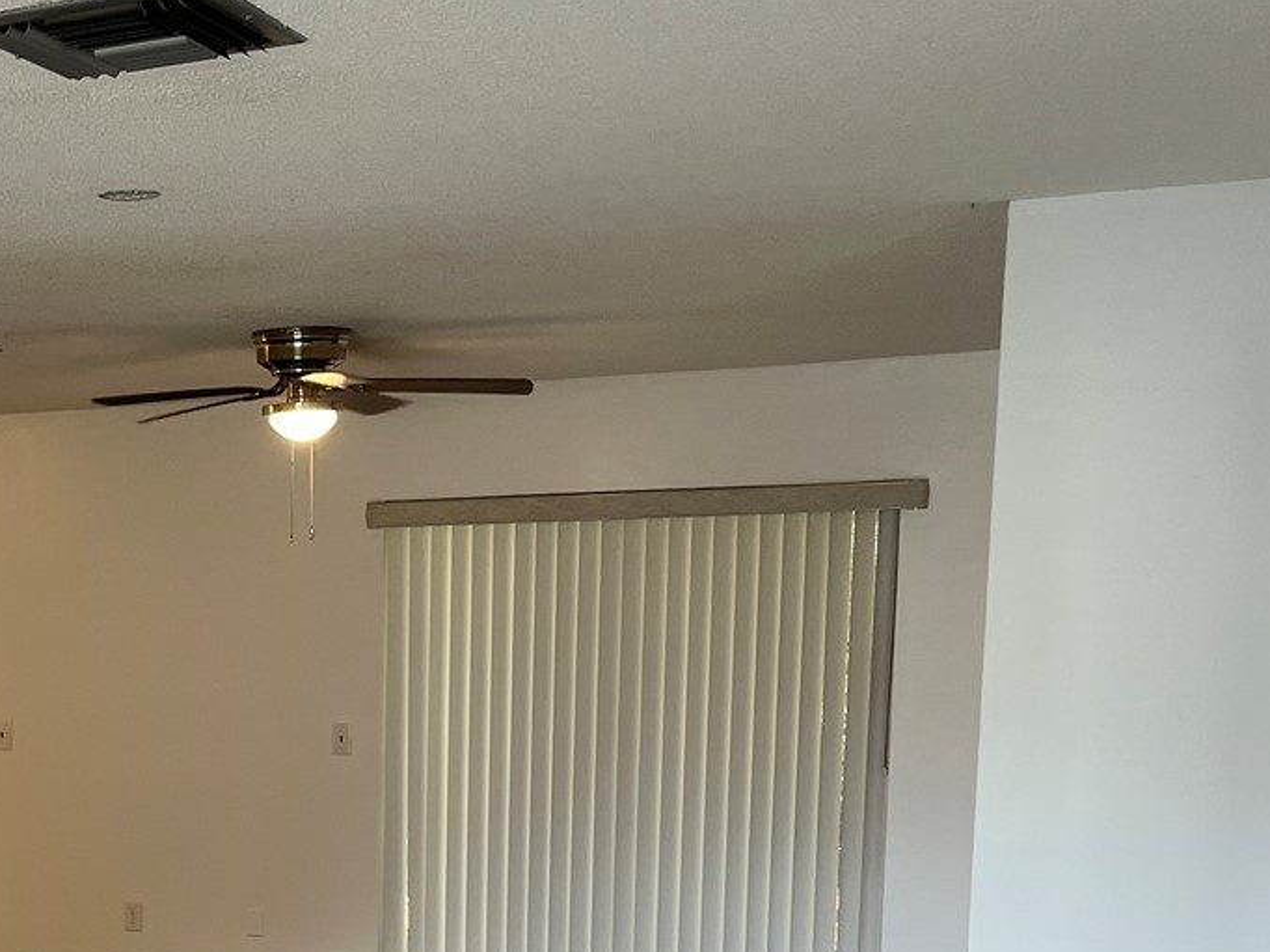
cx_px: -13
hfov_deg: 29.5
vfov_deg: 23.0
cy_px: 963
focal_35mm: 61
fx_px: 2237
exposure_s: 1/60
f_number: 1.6
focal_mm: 5.1
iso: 80
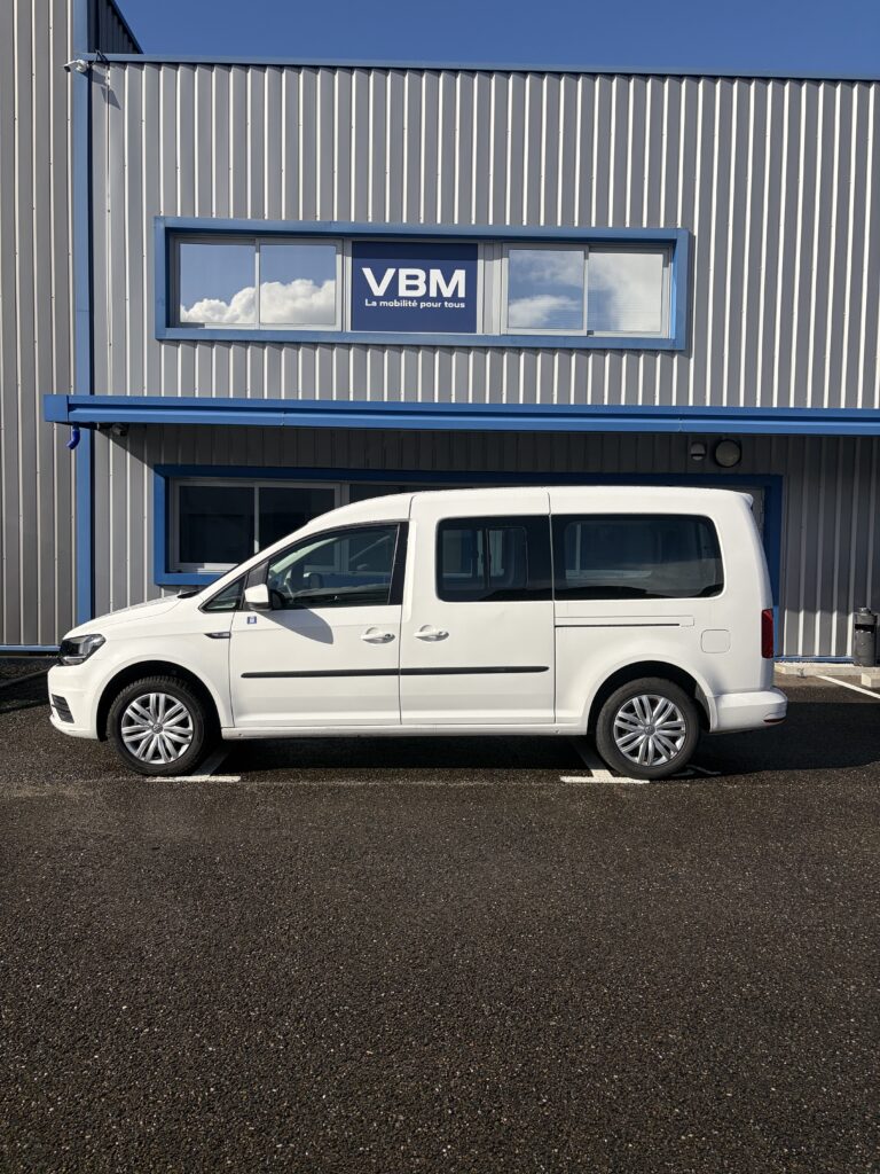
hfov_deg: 53.1
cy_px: 587
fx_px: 881
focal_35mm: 26
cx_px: 440
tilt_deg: -2.3
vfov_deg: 67.3
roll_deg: -1.0
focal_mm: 5.96
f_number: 1.6
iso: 64
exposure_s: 1/6329
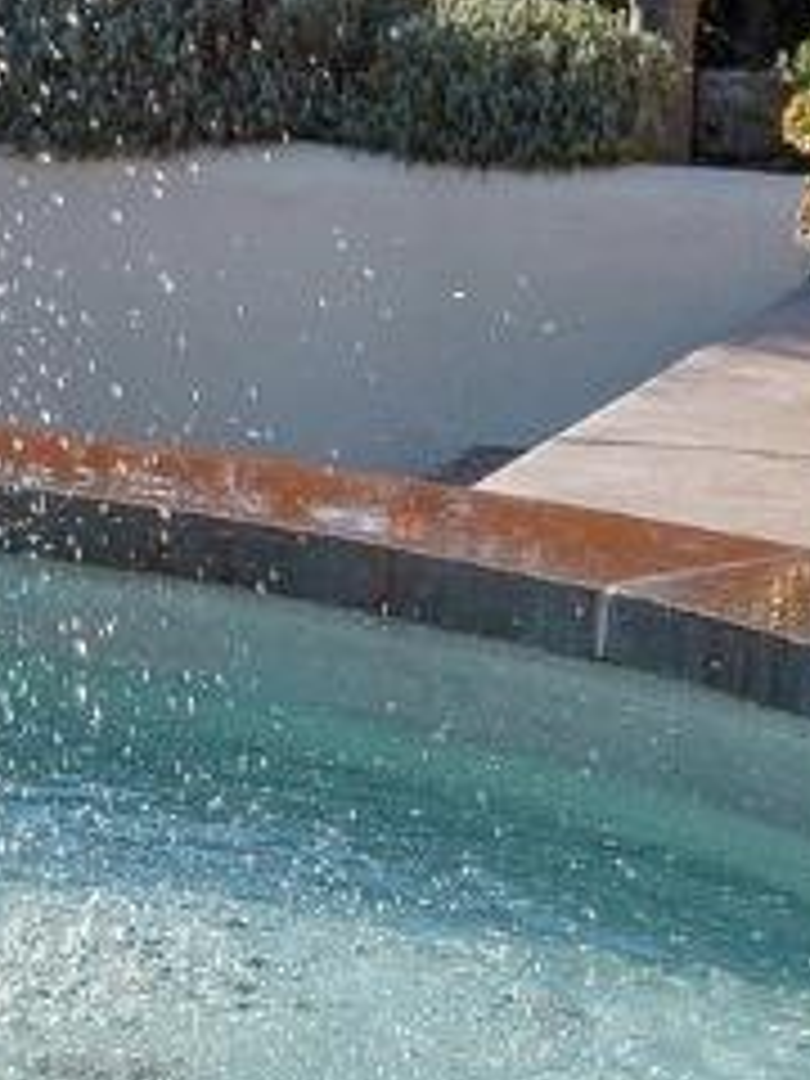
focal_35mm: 180
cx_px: -864
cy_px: 430
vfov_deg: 11.0
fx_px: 5616
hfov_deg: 7.9
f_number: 8
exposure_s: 1/640
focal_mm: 30
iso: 160
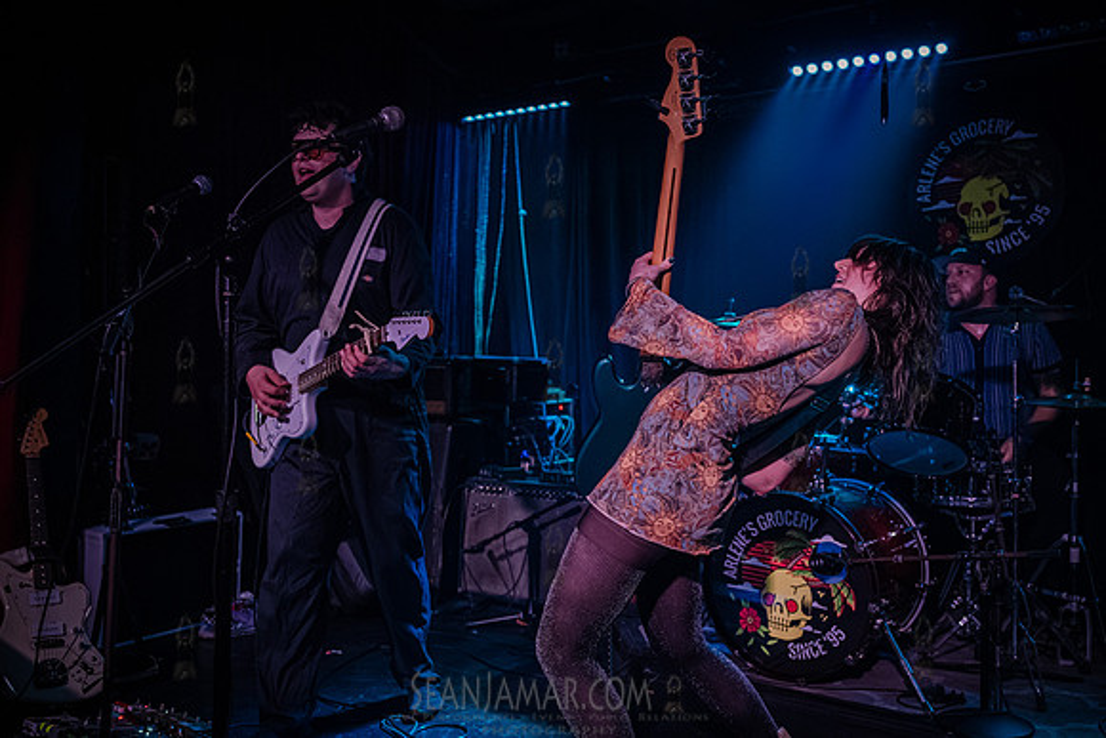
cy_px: 369
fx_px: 1075
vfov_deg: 37.9
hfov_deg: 54.4
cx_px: 553
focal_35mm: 35
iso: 16000
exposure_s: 1/400
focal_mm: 35
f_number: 3.2
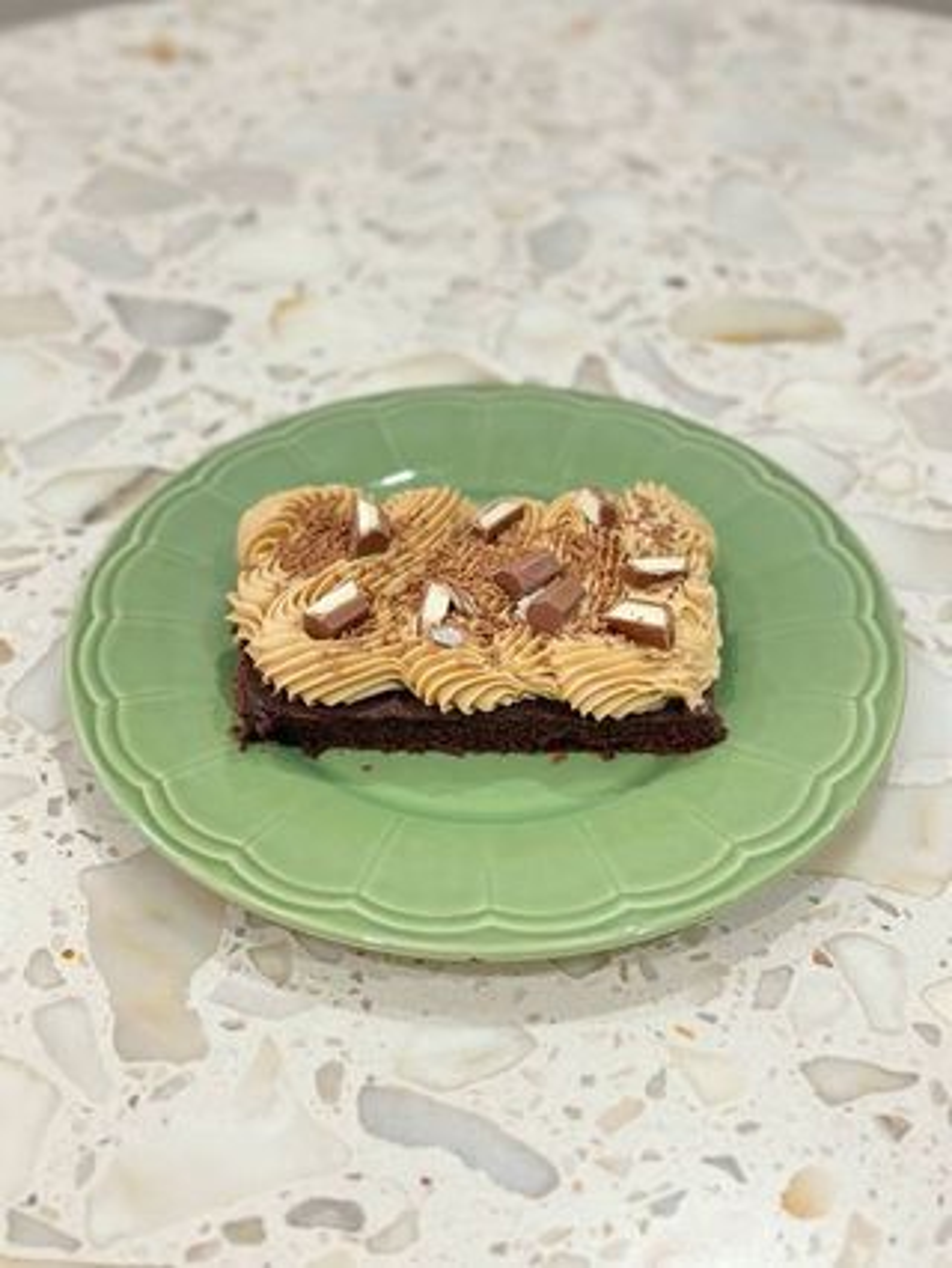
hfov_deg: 30.3
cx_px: 476
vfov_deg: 39.6
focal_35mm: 48
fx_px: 1758
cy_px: 634
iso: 400
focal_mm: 6.86
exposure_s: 1/33
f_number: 1.78
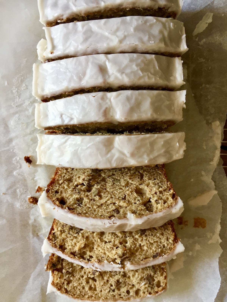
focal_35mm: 29
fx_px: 254
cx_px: 114
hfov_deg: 48.2
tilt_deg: -87.1
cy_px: 151
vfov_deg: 61.7
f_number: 2.2
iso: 64
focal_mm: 4.15
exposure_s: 1/30
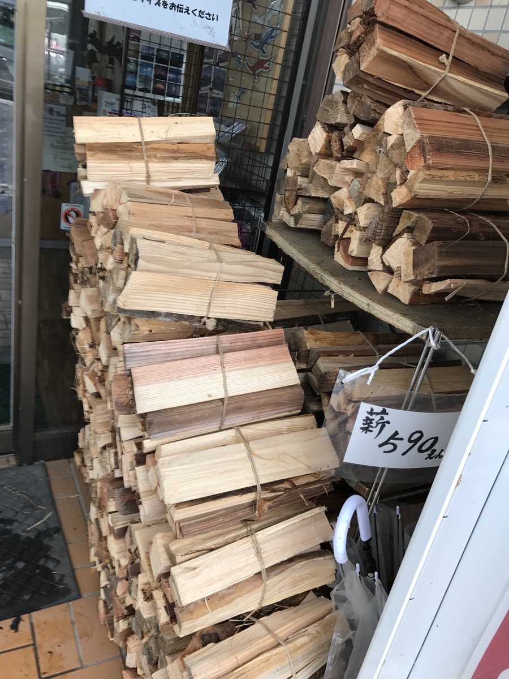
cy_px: 340
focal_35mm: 28
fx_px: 549
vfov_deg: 63.4
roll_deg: -13.0
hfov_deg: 49.7
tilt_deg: -20.8
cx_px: 254
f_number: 1.8
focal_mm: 3.99
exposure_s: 1/109
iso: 20
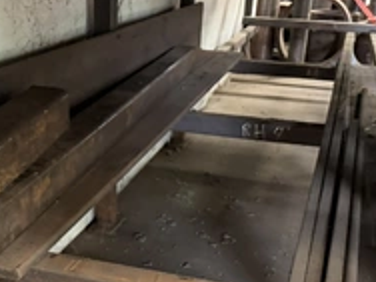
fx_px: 554
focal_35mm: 51
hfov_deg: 37.2
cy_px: 254
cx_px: 132
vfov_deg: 27.5
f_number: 1.78
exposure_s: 1/30
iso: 800
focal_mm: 6.76
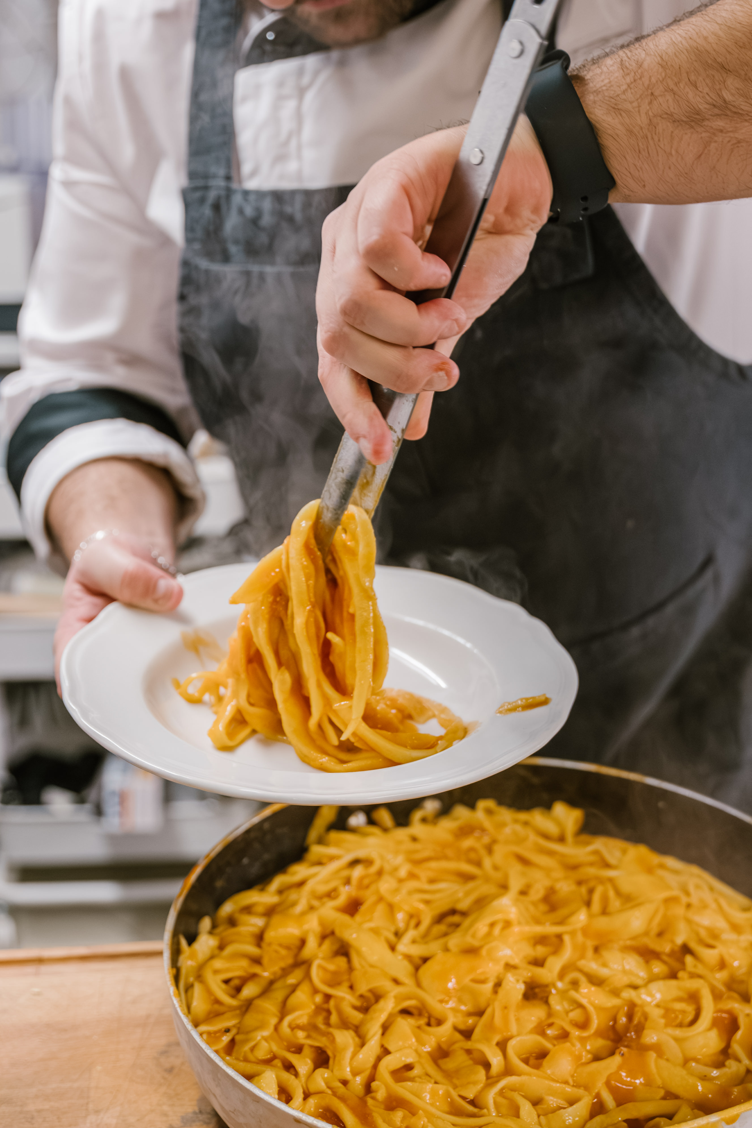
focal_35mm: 42
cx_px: 376
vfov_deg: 46.4
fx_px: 1316
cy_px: 564
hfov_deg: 31.9
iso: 2000
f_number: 2.8
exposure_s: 1/160
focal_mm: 28
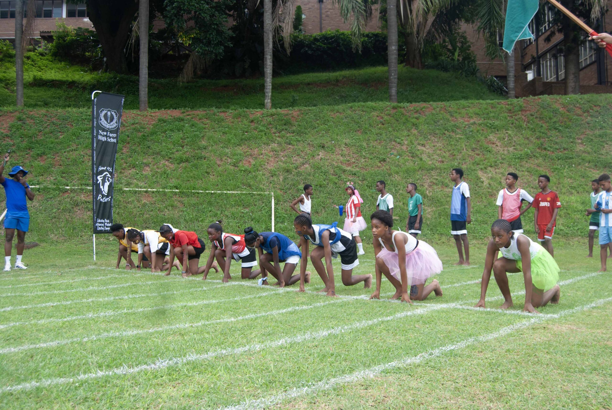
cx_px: 306
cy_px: 205
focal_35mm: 33
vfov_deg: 40.1
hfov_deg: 57.2
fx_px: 562
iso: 200
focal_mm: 22
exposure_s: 1/125
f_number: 5.6
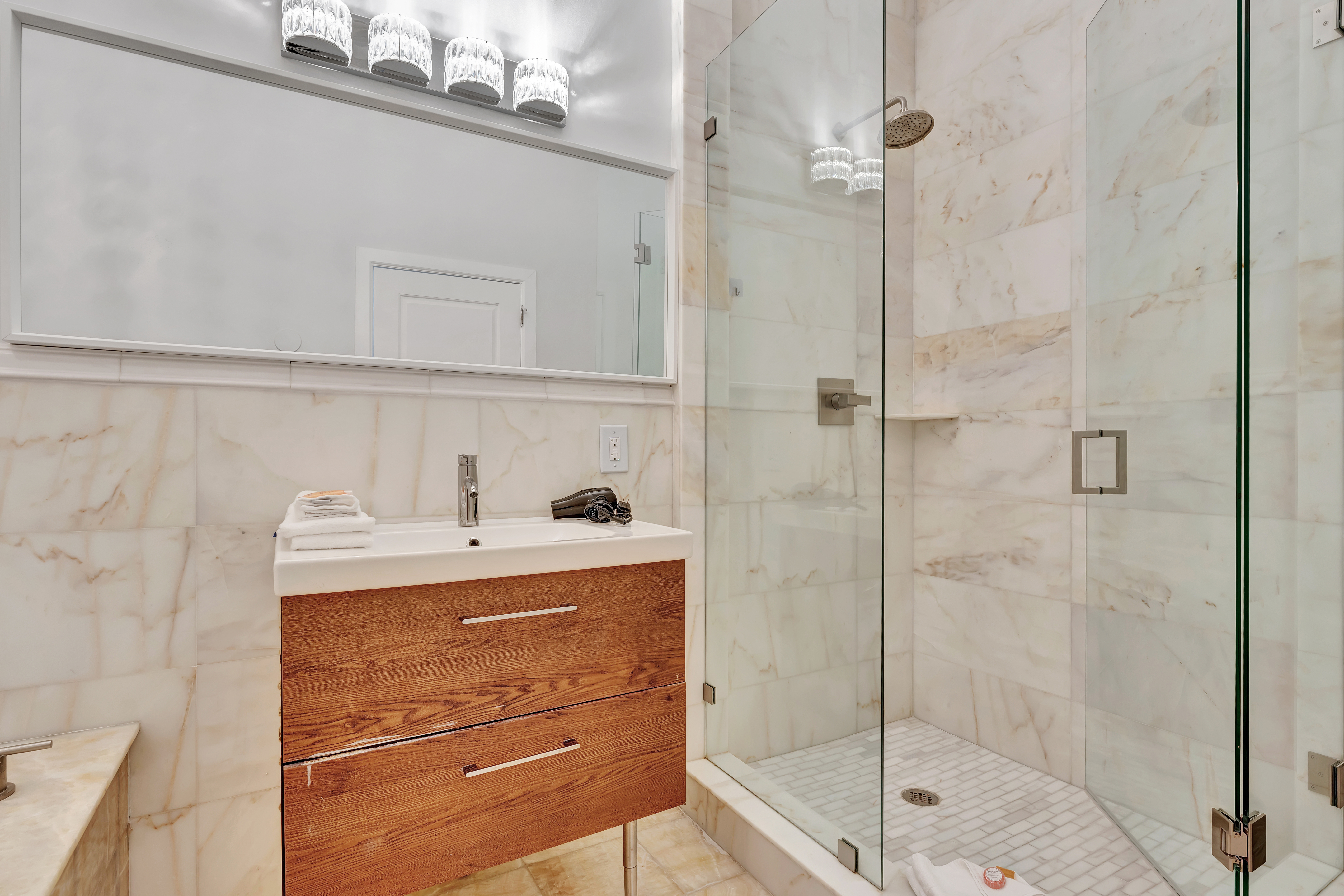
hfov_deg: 91.6
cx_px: 672
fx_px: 653
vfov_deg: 68.9
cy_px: 448
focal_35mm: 18
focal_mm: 17.5
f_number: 9
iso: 400
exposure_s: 1/1.25
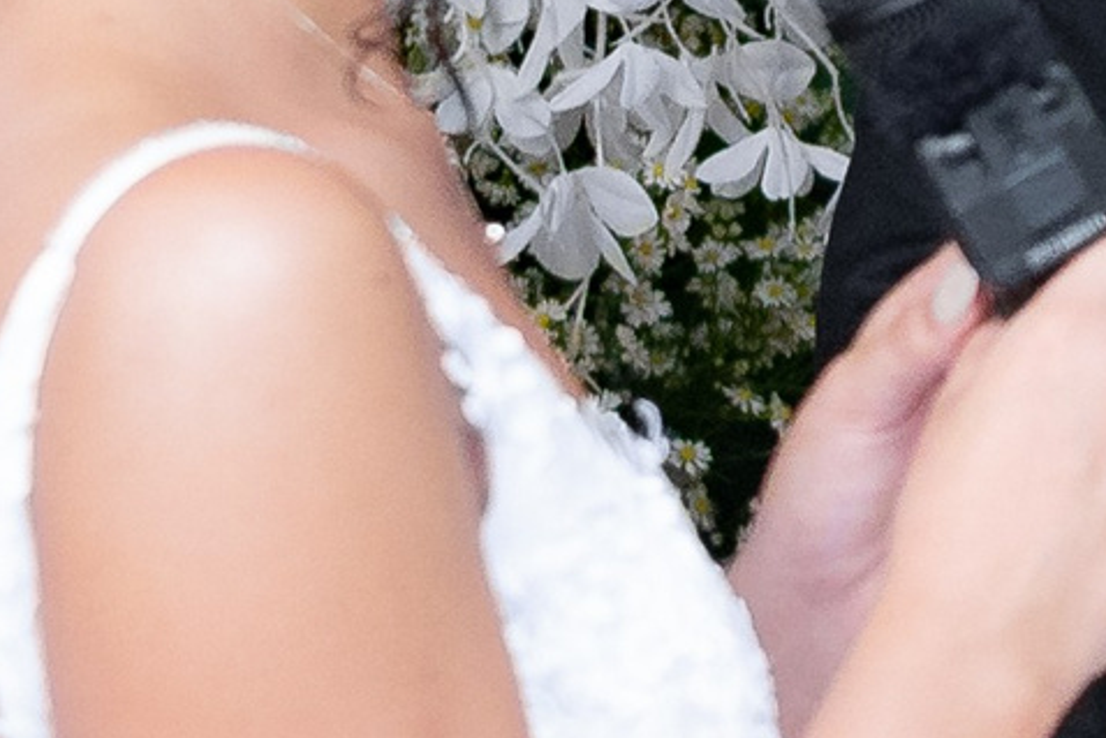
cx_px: 1982
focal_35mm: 282
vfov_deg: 4.9
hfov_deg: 7.1
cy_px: -191
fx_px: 8666
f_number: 2.8
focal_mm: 35
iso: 2500
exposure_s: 1/320
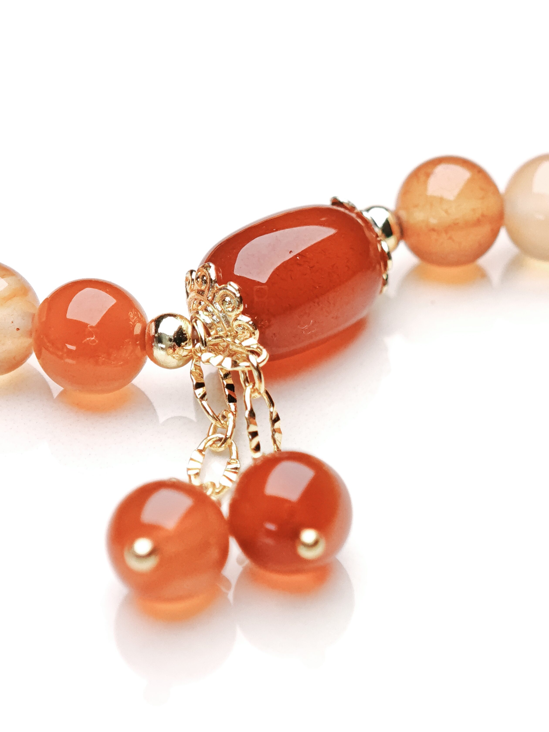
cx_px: 274
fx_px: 2115
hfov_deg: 14.8
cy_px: 366
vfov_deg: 19.6
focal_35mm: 100
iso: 200
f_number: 1.8
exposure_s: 1/1616
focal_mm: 11.5
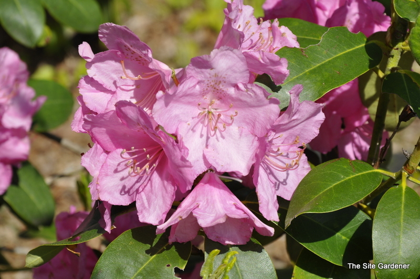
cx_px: 210
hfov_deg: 13.1
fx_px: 1836
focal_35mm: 158
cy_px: 140
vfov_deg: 8.7
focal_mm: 105
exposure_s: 1/350
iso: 200
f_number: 9.5
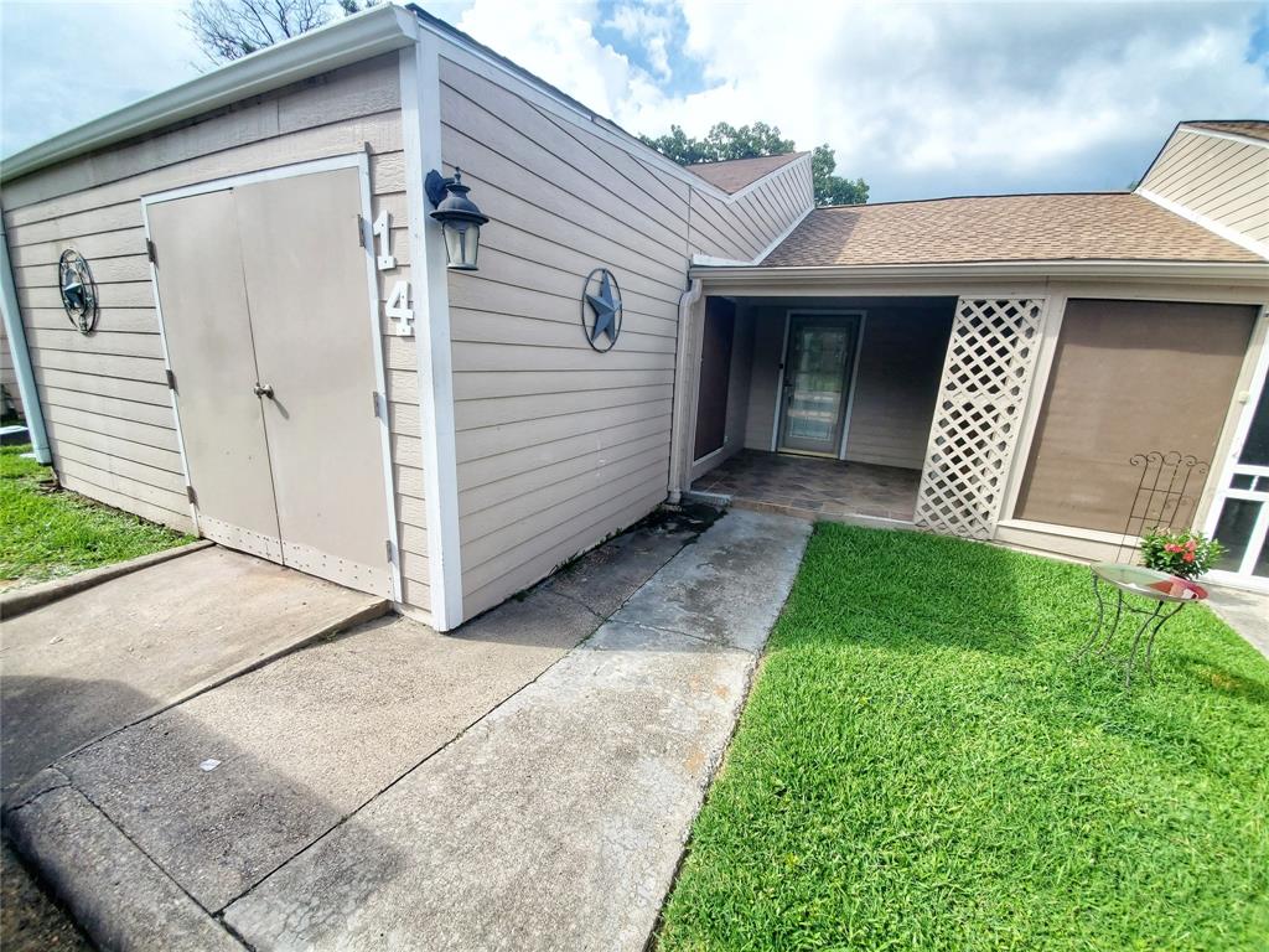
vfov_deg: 89.9
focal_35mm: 13
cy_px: 476
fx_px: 477
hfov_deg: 106.2
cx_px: 634
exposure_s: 1/560
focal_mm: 1.8
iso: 50
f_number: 2.2
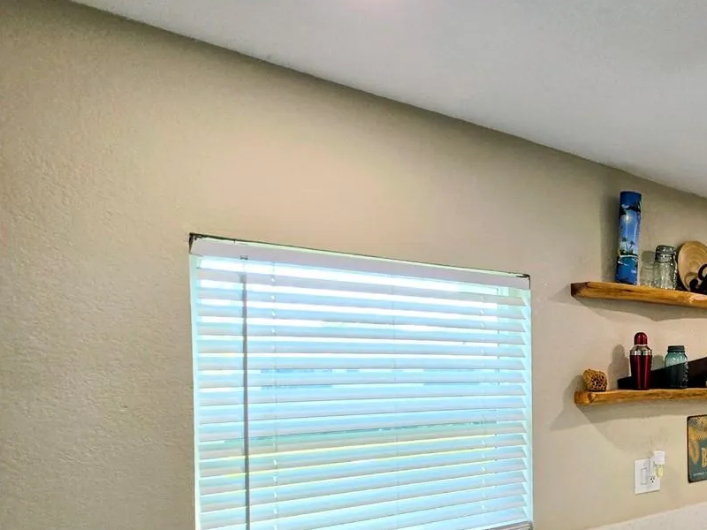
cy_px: 380
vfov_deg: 51.4
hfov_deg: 53.3
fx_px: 531
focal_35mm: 26
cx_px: 704
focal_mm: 2.2
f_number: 2.2
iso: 64
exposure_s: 1/120
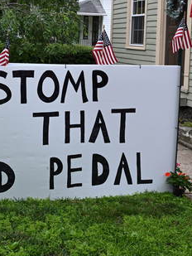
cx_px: 14
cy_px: 60
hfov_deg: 24.4
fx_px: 429
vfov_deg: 32.5
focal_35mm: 58
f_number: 5
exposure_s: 1/160
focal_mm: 24
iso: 500
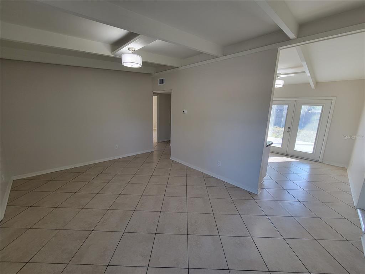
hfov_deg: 106.2
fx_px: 137
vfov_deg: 89.9
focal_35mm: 13
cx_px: 182
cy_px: 137
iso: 80
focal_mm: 2.2
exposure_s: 1/60
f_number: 2.2
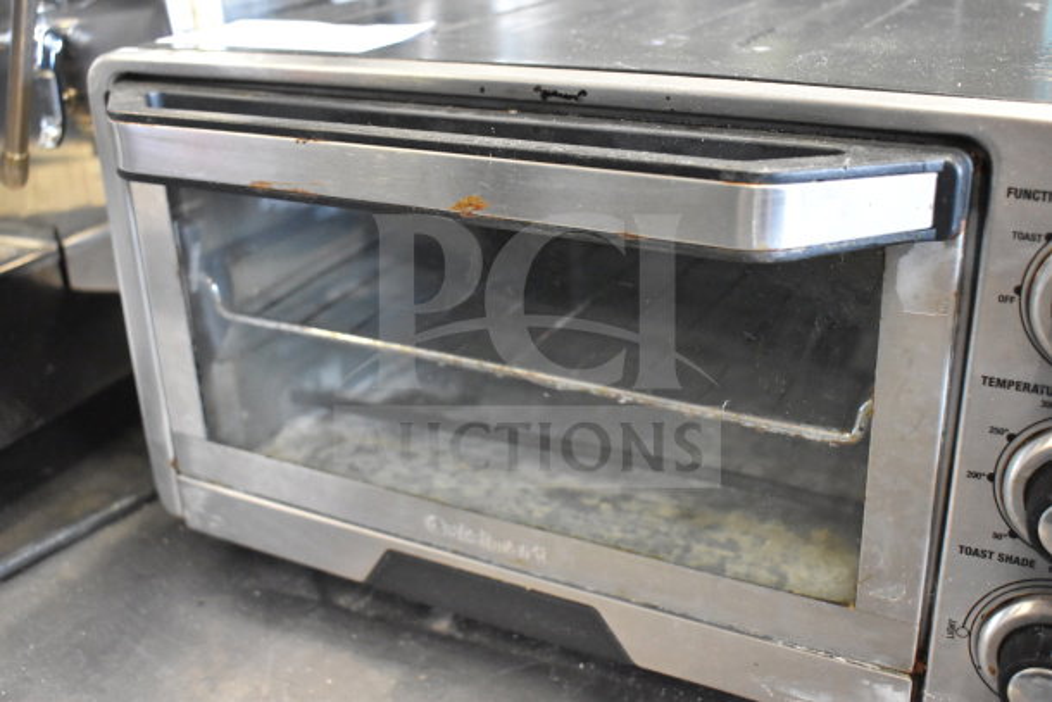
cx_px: 526
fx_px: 1184
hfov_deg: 47.9
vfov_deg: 33.0
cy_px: 351
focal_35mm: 40
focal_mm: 27
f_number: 5
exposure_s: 1/100
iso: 6400
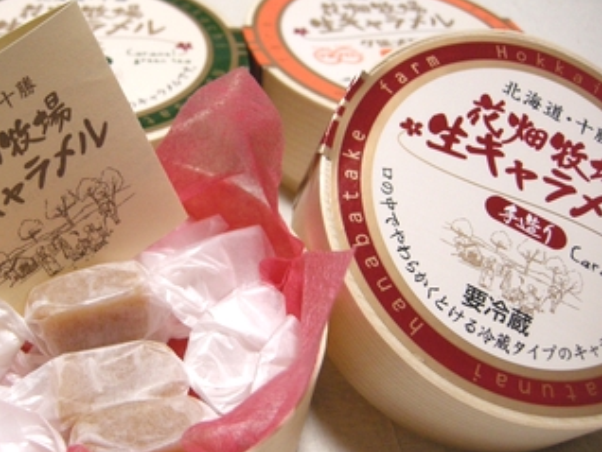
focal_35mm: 44
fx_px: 766
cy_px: 250
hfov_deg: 42.6
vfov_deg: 32.9
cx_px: 225
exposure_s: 1/27
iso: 400
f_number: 2.7
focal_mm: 7.5
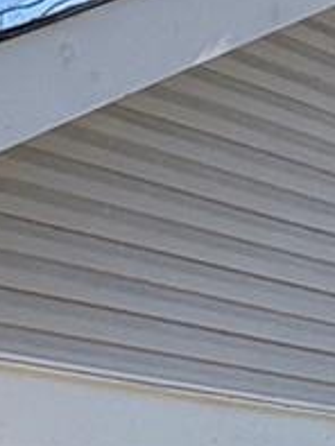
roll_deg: +2.3
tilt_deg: +1.8
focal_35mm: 109
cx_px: -91
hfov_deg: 13.2
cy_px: 672
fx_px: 1405
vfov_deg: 16.4
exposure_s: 1/1020
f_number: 2.2
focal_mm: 2.22
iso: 40
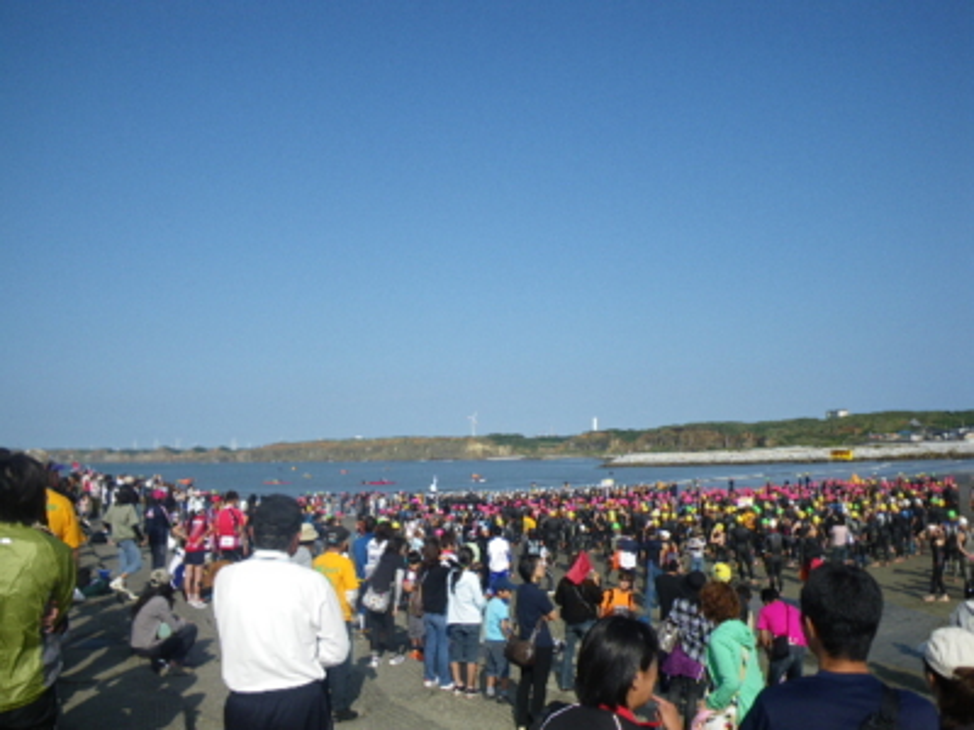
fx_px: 788
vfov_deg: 49.7
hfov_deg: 63.4
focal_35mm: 28
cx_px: 487
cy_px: 365
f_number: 4.2
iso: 64
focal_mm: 5
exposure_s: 1/640
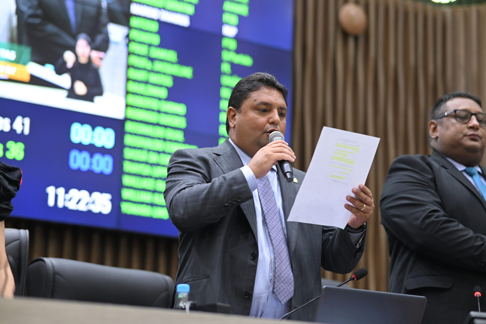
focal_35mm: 85
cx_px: 243
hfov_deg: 23.9
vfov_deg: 16.1
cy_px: 162
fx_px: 1147
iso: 1600
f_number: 2
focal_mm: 85
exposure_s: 1/160
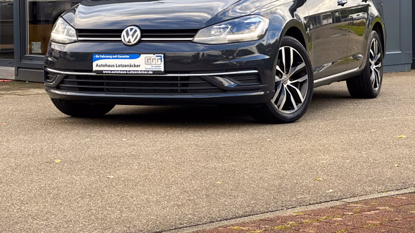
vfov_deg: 11.1
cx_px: 193
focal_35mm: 109
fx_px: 1199
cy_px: 35
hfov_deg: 19.6
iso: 32
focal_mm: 9
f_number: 2.8
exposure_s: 1/99
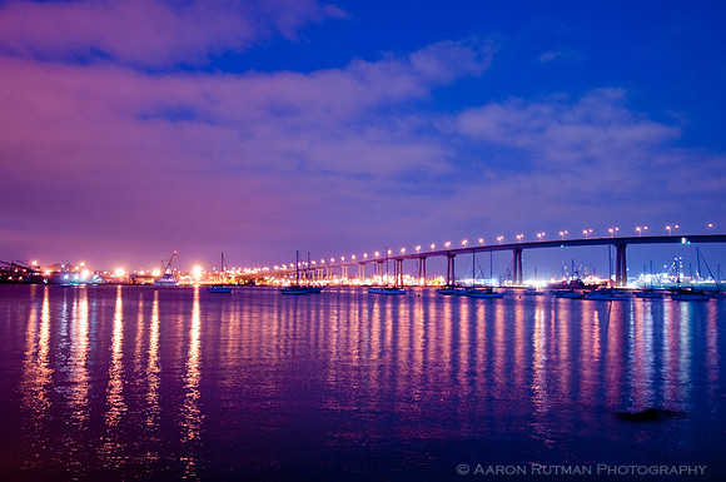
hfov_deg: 53.2
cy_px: 241
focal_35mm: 36
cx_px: 363
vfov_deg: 36.8
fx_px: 725
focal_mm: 24
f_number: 4
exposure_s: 2
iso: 200
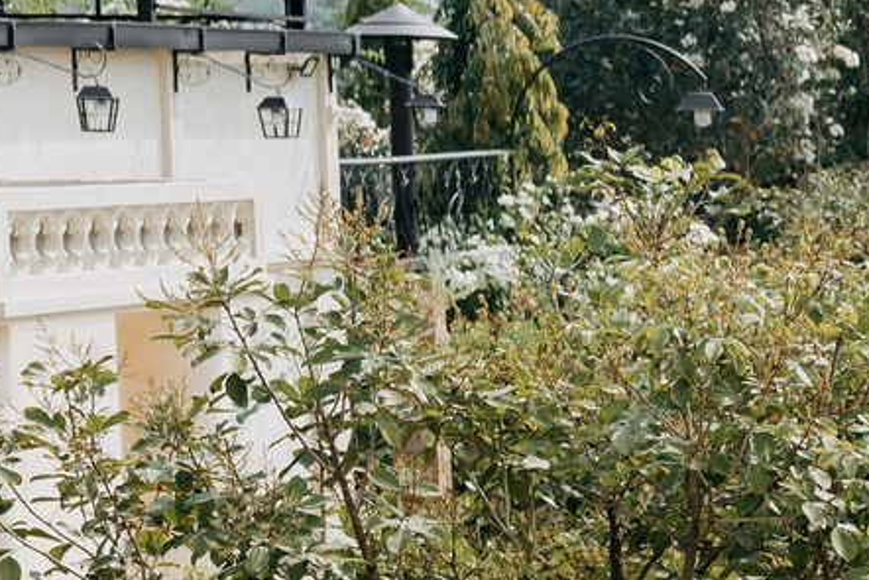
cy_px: 780
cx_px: 2314
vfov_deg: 6.9
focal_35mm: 197
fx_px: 4757
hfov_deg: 9.0
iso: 200
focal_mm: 34
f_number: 5
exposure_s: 1/1250
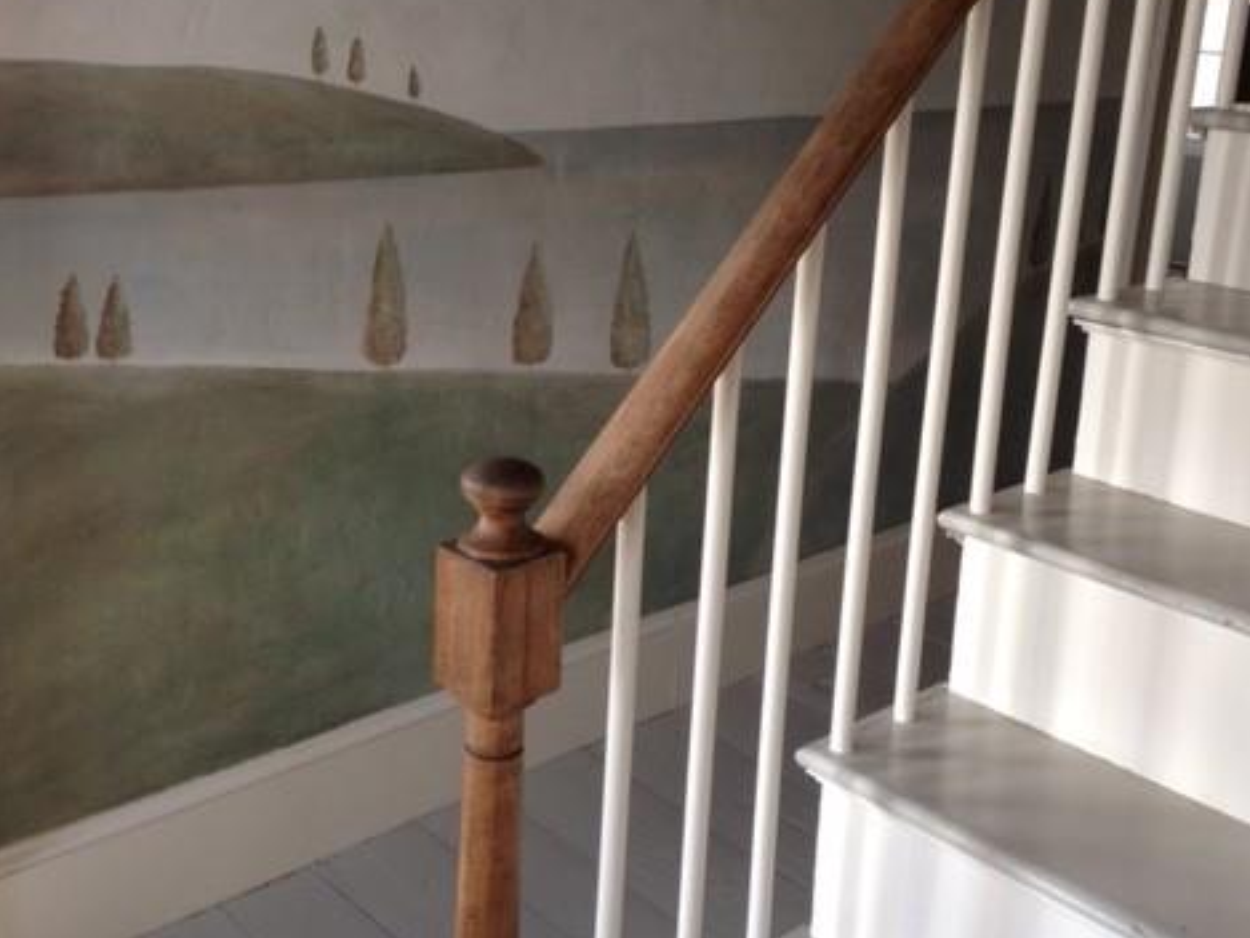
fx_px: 1625
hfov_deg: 42.1
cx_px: 630
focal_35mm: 45
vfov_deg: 31.9
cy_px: 304
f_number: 2.4
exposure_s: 1/40
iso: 50
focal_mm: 4.13
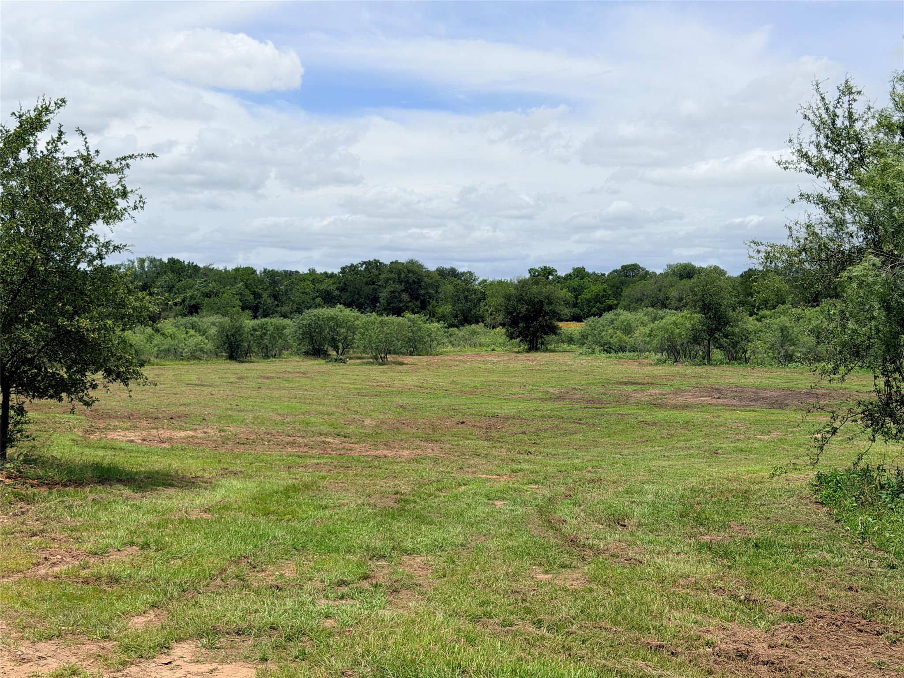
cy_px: 339
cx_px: 452
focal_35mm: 48
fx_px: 1254
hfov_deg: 39.7
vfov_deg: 30.3
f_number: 1.78
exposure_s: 1/7874
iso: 64
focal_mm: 6.76
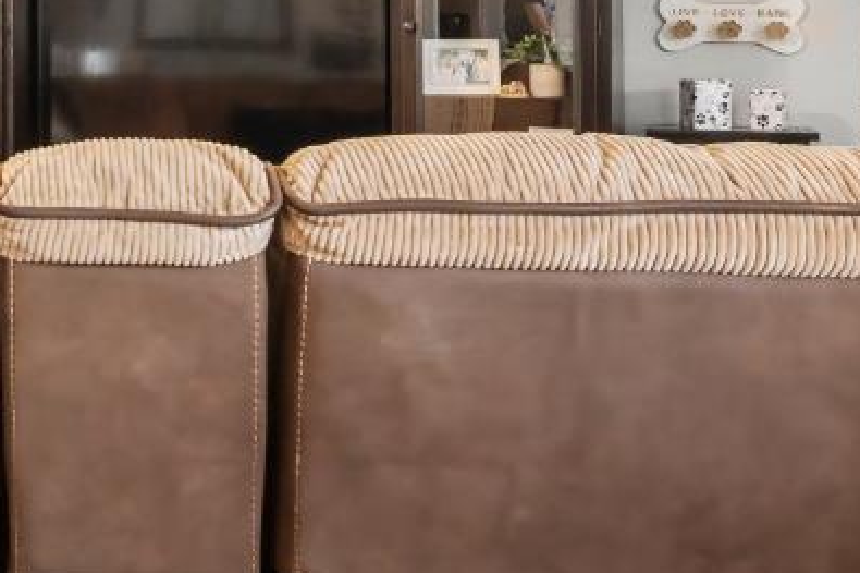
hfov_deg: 28.8
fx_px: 1361
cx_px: -250
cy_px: 70
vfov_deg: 23.2
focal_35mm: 57
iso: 500
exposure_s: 1/30
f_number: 5.6
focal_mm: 10
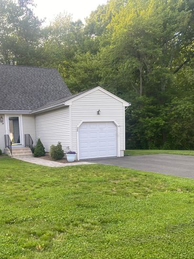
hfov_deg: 40.2
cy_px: 165
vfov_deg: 52.0
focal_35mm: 35
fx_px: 262
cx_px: 64
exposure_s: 1/360
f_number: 1.8
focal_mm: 4.25
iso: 32
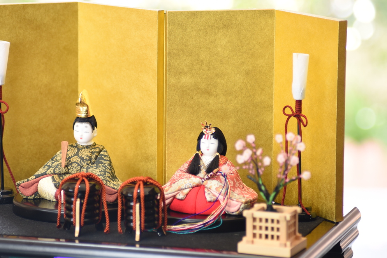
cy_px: 126
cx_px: 145
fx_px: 1818
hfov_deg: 12.1
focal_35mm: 169
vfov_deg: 8.1
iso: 400
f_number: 4.5
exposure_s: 1/30
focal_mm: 105
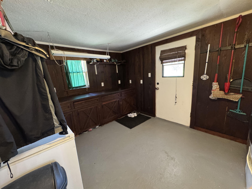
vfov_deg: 85.7
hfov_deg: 102.1
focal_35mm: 14
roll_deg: +2.5
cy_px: 94
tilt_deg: -12.5
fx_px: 102
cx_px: 126
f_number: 2.2
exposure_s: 1/60
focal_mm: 2.22
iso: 800
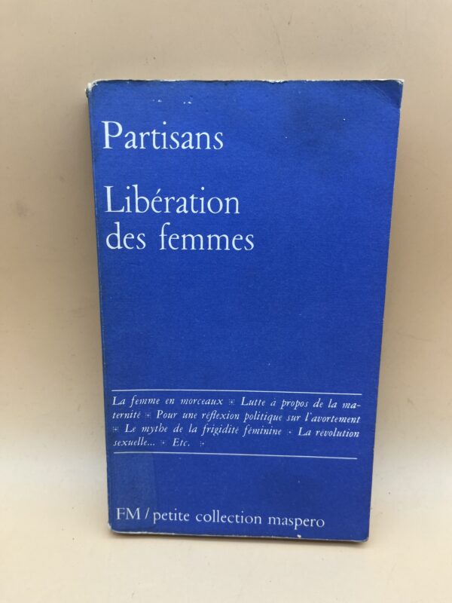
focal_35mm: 26
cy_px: 302
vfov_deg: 67.3
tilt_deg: -22.8
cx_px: 226
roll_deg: -2.6
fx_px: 453
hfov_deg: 53.1
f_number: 1.6
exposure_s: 1/149
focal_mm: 5.1
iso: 32
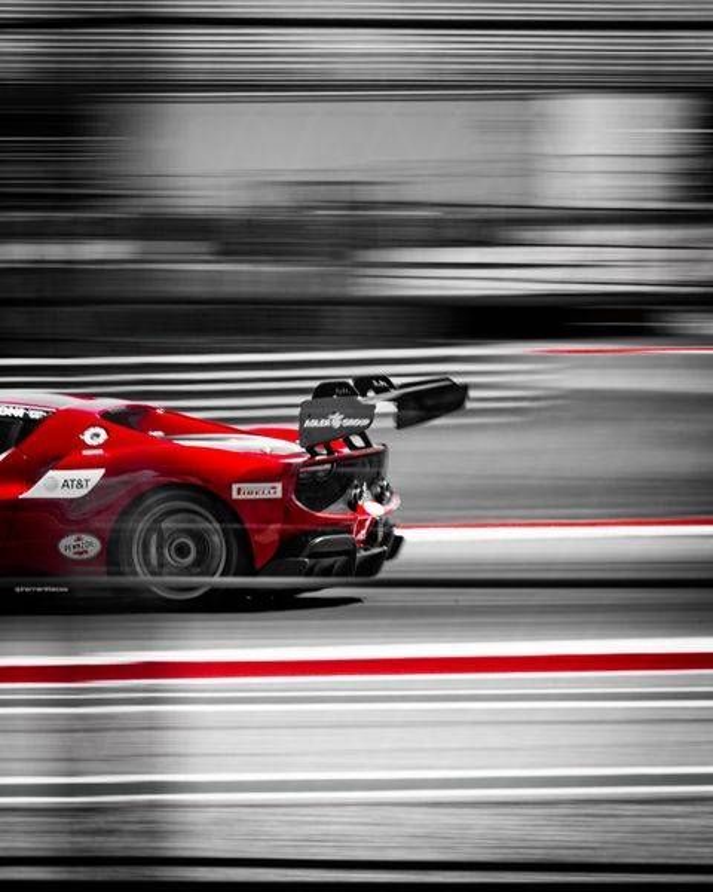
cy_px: 517
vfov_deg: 5.9
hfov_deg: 4.7
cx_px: -62
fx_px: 8607
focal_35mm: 326
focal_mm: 200
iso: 64
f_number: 22
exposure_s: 1/40
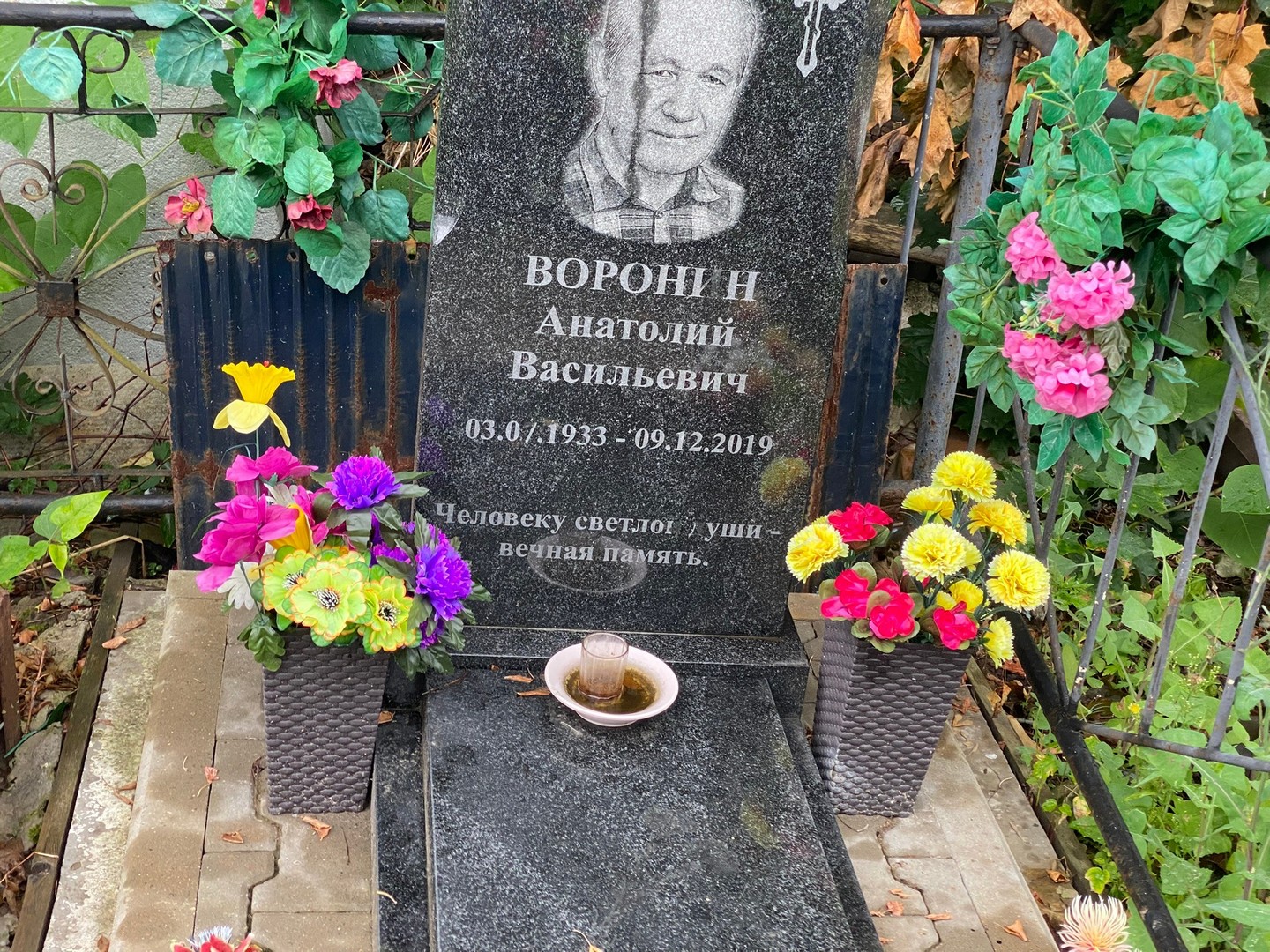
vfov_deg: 28.0
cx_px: 635
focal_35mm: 52
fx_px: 1908
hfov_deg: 36.8
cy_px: 476
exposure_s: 1/122
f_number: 2
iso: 80
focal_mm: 6
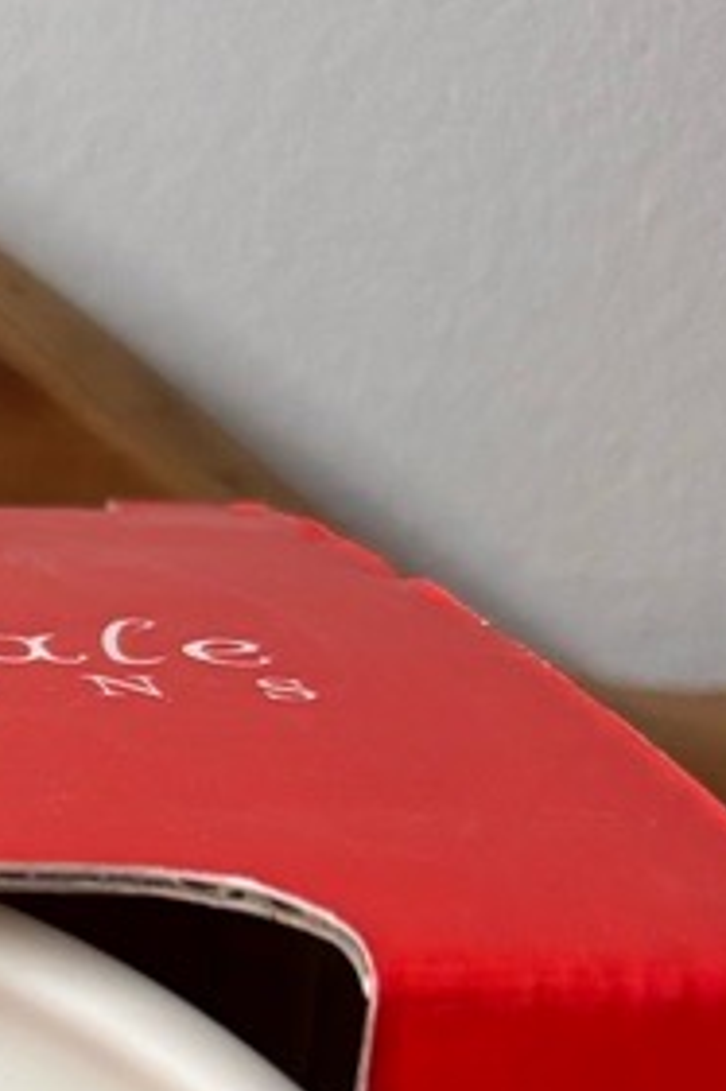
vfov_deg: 13.1
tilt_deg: -22.6
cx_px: -1238
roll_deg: -1.5
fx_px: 4664
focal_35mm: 154
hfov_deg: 8.0
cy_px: 1173
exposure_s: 1/121
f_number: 1.6
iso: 80
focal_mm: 5.96
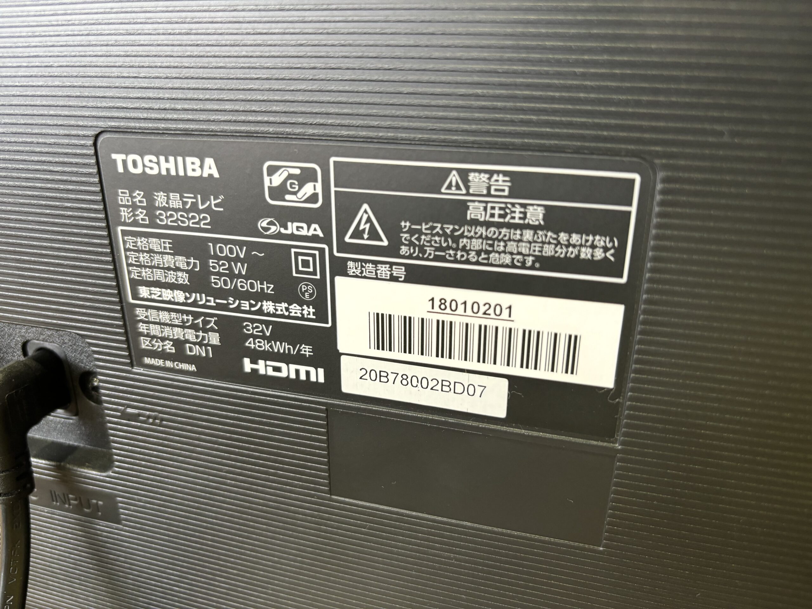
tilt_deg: -20.5
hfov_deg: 67.3
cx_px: 406
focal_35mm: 26
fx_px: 610
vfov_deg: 53.1
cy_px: 304
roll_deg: -0.1
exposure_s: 1/50
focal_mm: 5.96
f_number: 1.6
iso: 160
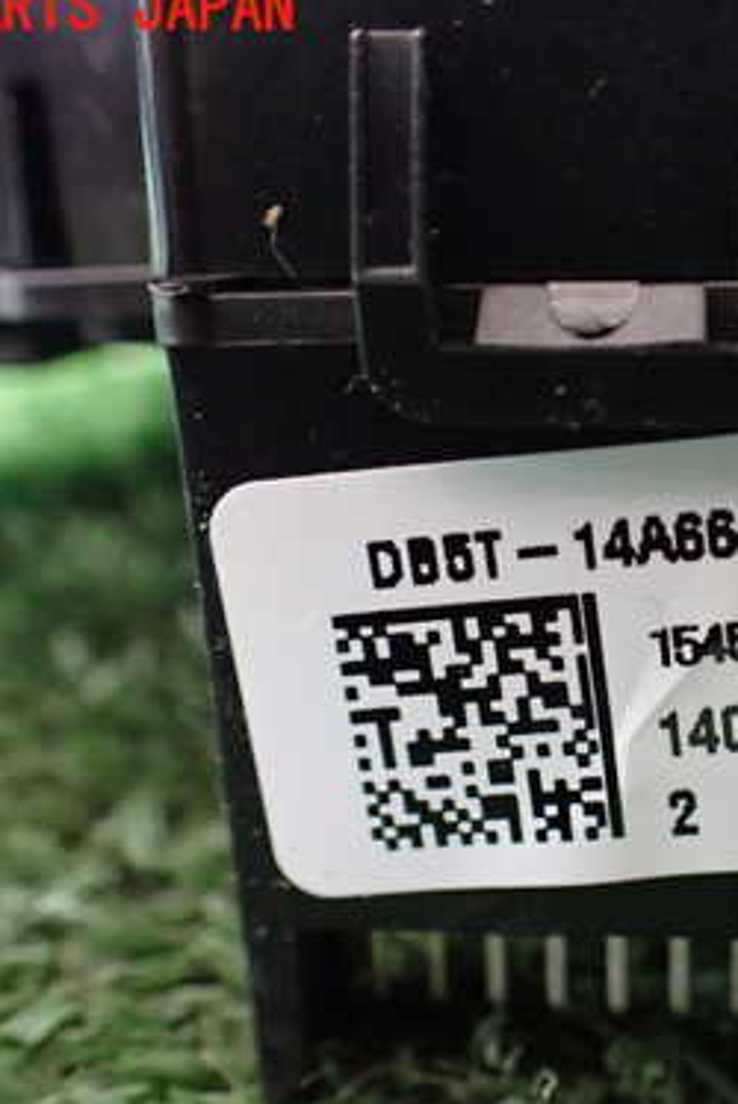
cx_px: 644
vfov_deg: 39.5
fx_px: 1535
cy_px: 638
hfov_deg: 26.3
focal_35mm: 50
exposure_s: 1/30
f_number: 2.3
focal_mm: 5.4
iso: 1000
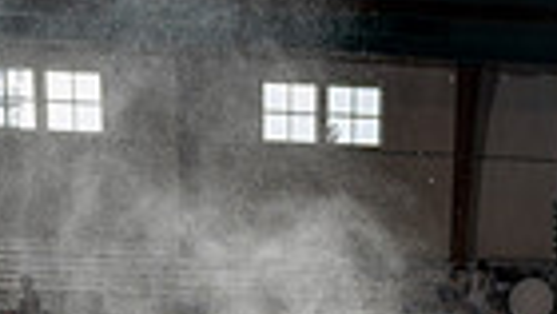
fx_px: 1389
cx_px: 378
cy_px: 823
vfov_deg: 10.5
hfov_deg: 22.6
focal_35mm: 94
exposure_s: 1/250
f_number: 4
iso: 100
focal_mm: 28
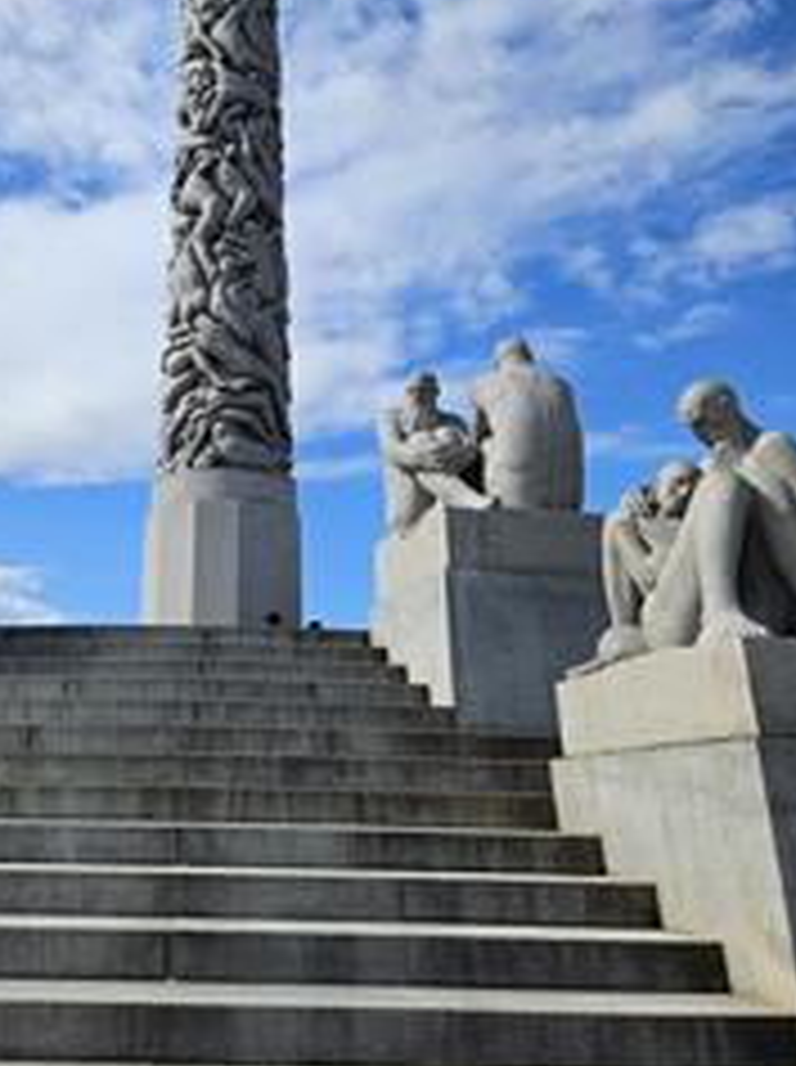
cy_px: 378
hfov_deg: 39.7
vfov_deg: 51.9
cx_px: 220
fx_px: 1076
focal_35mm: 35
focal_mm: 5.4
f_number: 1.8
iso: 25
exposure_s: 1/3282
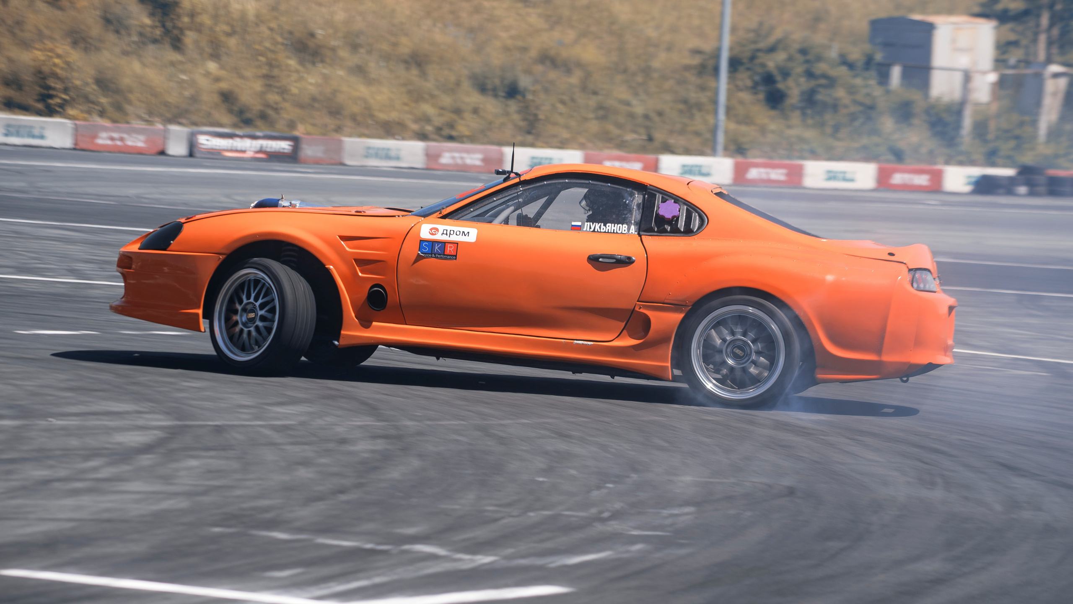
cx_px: 549
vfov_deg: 6.4
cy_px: 304
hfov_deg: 11.3
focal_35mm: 190
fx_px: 5404
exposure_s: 1/125
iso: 100
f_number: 8
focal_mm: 135
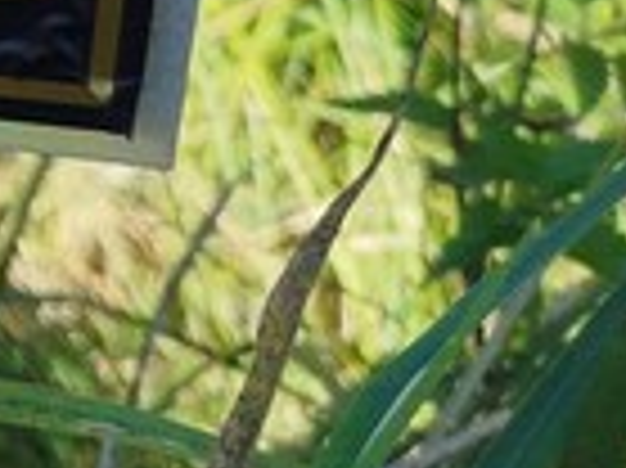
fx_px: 2493
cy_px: -450
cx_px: -914
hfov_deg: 11.6
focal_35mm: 138
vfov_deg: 10.0
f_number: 1.7
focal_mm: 5.31
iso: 50
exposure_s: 1/580
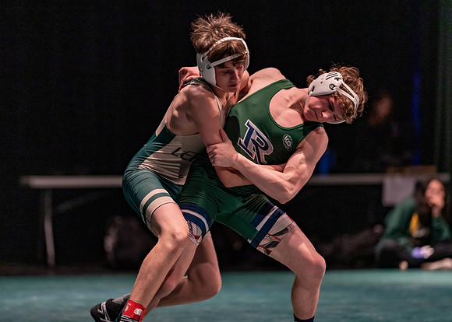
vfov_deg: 8.9
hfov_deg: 12.5
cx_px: 195
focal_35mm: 161
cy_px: 139
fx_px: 2067
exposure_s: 1/800
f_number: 1.8
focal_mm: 135
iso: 2000
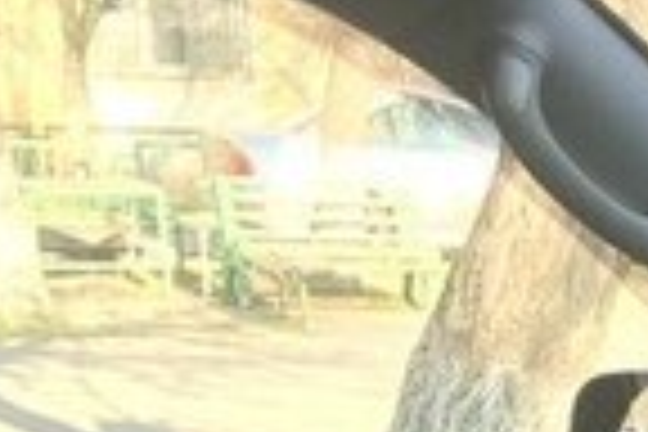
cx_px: 922
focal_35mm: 138
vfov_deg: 8.8
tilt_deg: -20.4
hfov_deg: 14.1
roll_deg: -1.5
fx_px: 2484
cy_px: 1105
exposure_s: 1/100
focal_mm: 4.15
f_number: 2.2
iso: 50
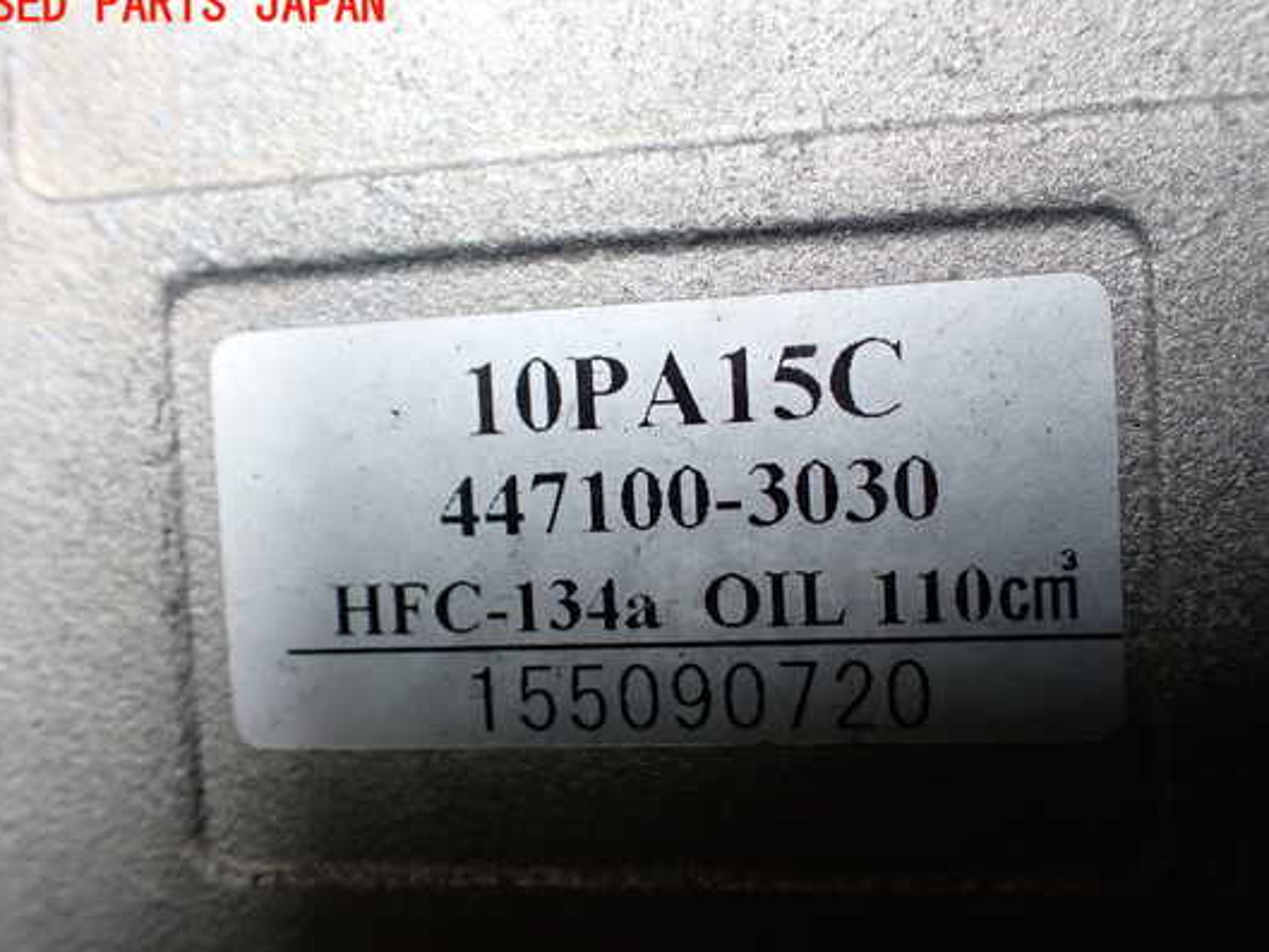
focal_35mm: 34
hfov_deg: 53.9
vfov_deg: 41.8
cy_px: 516
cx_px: 669
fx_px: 1247
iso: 320
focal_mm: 5.4
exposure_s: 1/125
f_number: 2.3
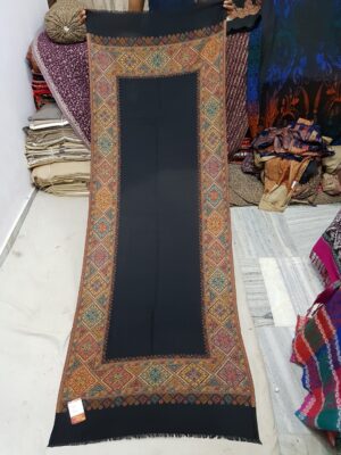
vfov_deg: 67.3
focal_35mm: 26
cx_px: 170
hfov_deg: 53.1
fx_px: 341
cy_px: 228
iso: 250
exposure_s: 1/20
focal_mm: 4.2
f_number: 1.7
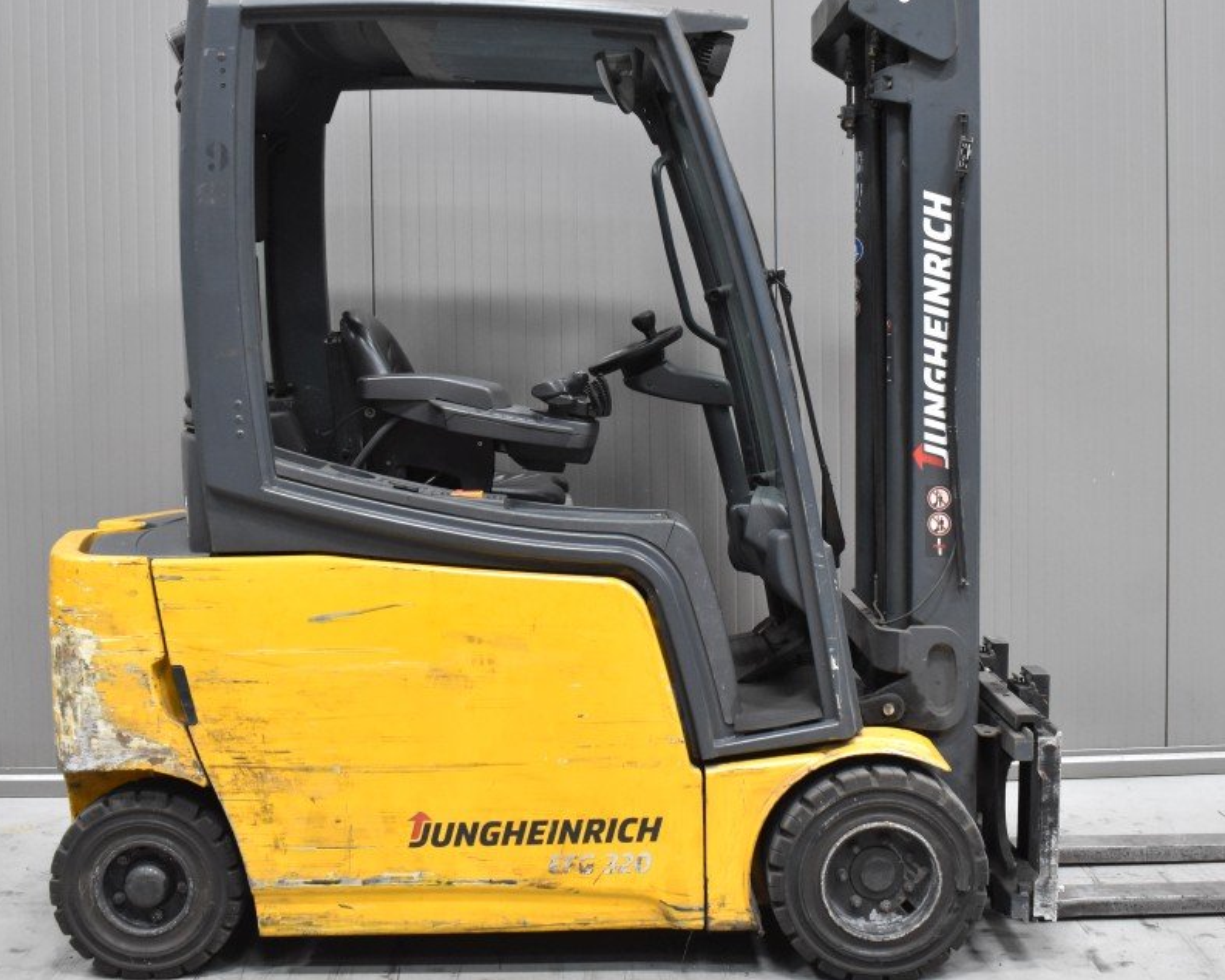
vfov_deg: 33.6
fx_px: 1622
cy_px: 414
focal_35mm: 45
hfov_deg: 41.4
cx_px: 609
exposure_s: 1/25
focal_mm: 21
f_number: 5
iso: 1600
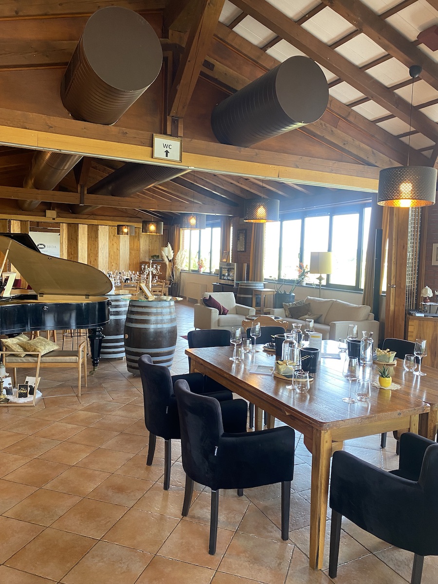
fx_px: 439
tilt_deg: -4.2
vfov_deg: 67.3
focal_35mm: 26
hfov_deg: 53.1
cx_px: 219
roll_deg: -1.5
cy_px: 292
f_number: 1.8
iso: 80
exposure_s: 1/50
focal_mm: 4.25
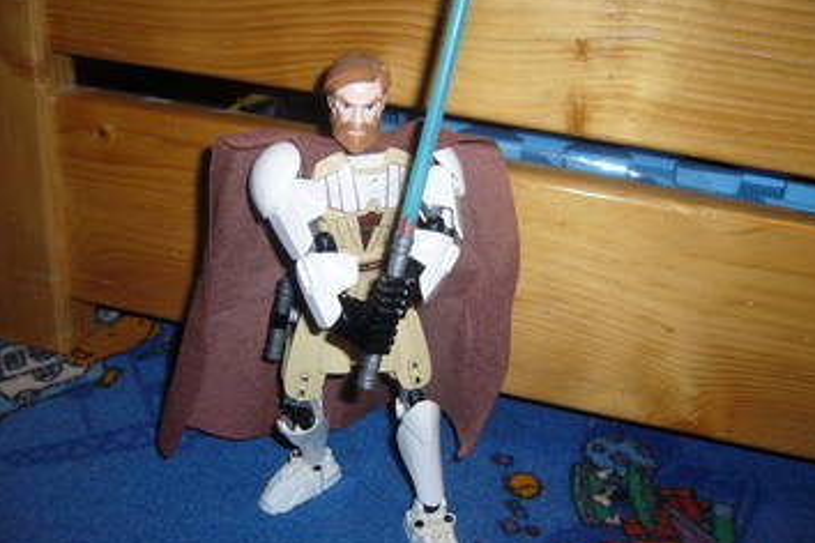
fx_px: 838
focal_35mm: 37
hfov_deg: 51.9
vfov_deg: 35.9
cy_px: 260
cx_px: 412
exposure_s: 1/30
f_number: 2.8
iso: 100
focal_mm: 5.8
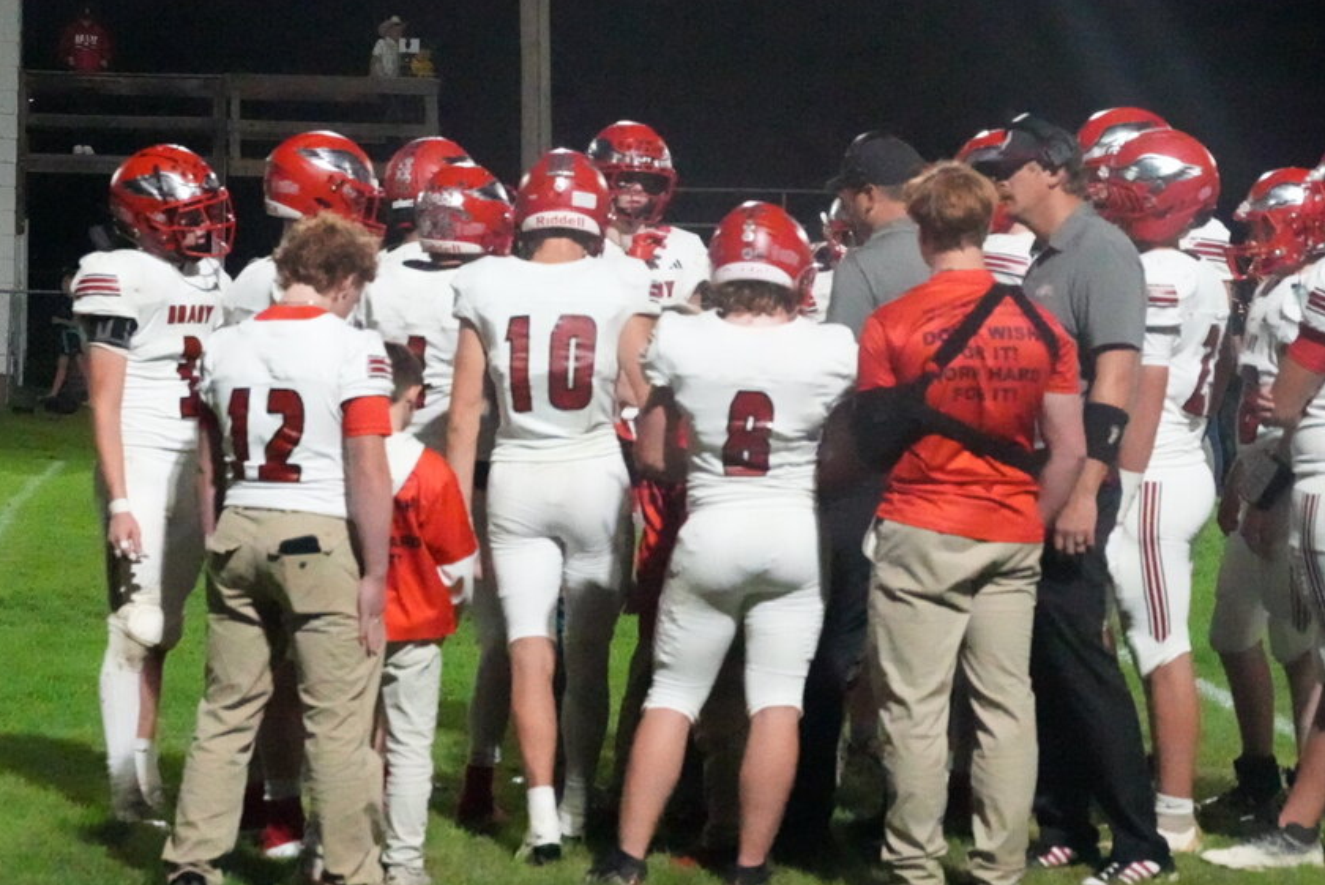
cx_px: 771
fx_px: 4713
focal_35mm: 128
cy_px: 495
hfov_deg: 16.0
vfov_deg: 10.7
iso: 40000
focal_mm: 70
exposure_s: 1/800
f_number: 7.1
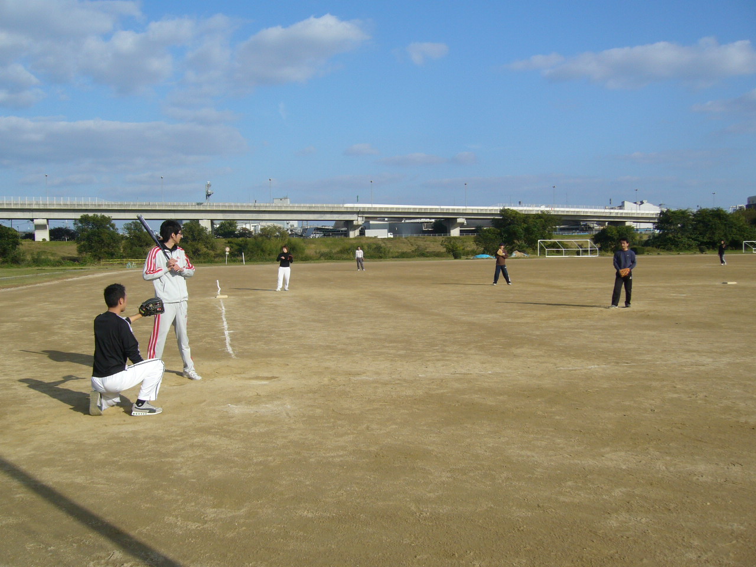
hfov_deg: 52.6
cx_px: 378
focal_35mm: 35
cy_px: 284
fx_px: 764
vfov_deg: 40.7
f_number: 5.6
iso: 80
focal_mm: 5.8
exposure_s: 1/400
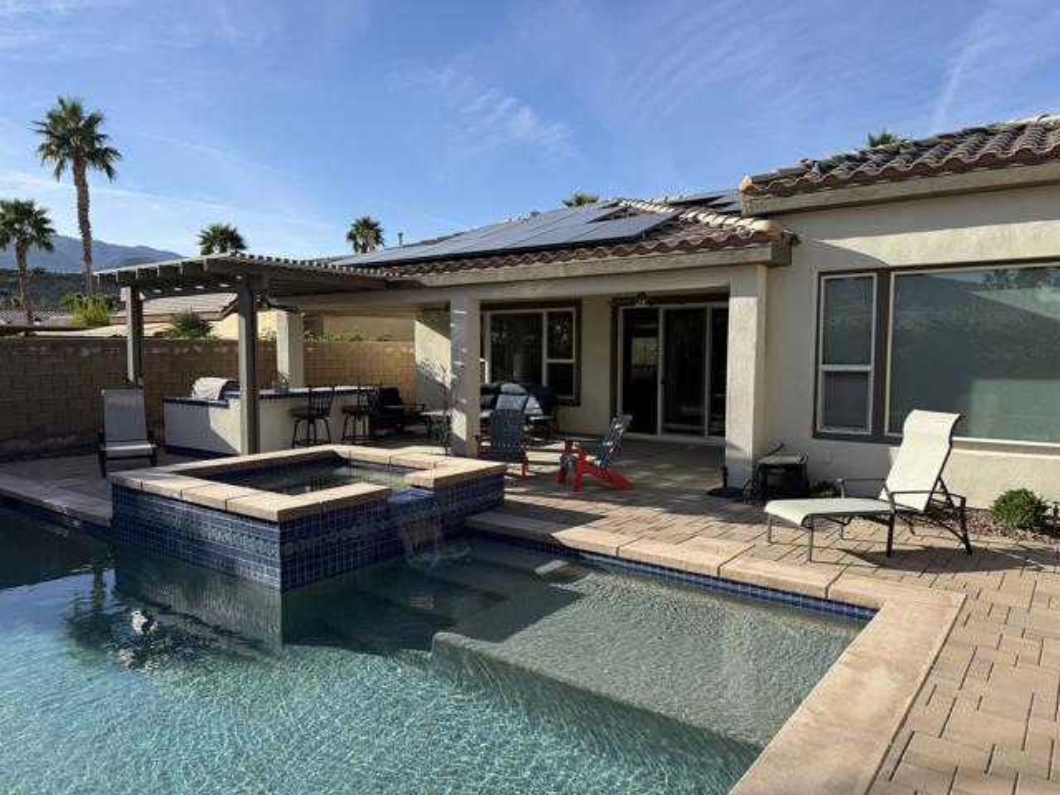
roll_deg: +0.1
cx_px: 530
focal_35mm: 24
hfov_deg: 71.6
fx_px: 735
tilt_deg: -4.1
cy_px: 398
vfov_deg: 56.8
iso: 80
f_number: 1.78
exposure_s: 1/3584
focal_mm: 6.76
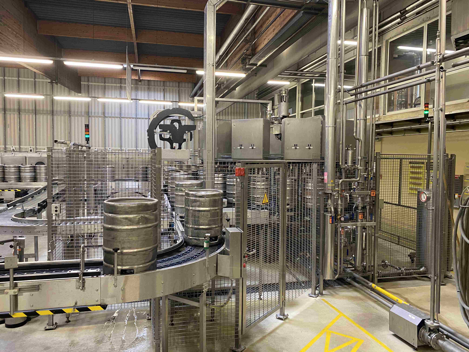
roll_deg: -0.6
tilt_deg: -2.7
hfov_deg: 67.3
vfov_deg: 53.1
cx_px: 234
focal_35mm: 26
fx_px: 352
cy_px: 176
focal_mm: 4.25
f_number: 1.8
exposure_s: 1/50
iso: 250
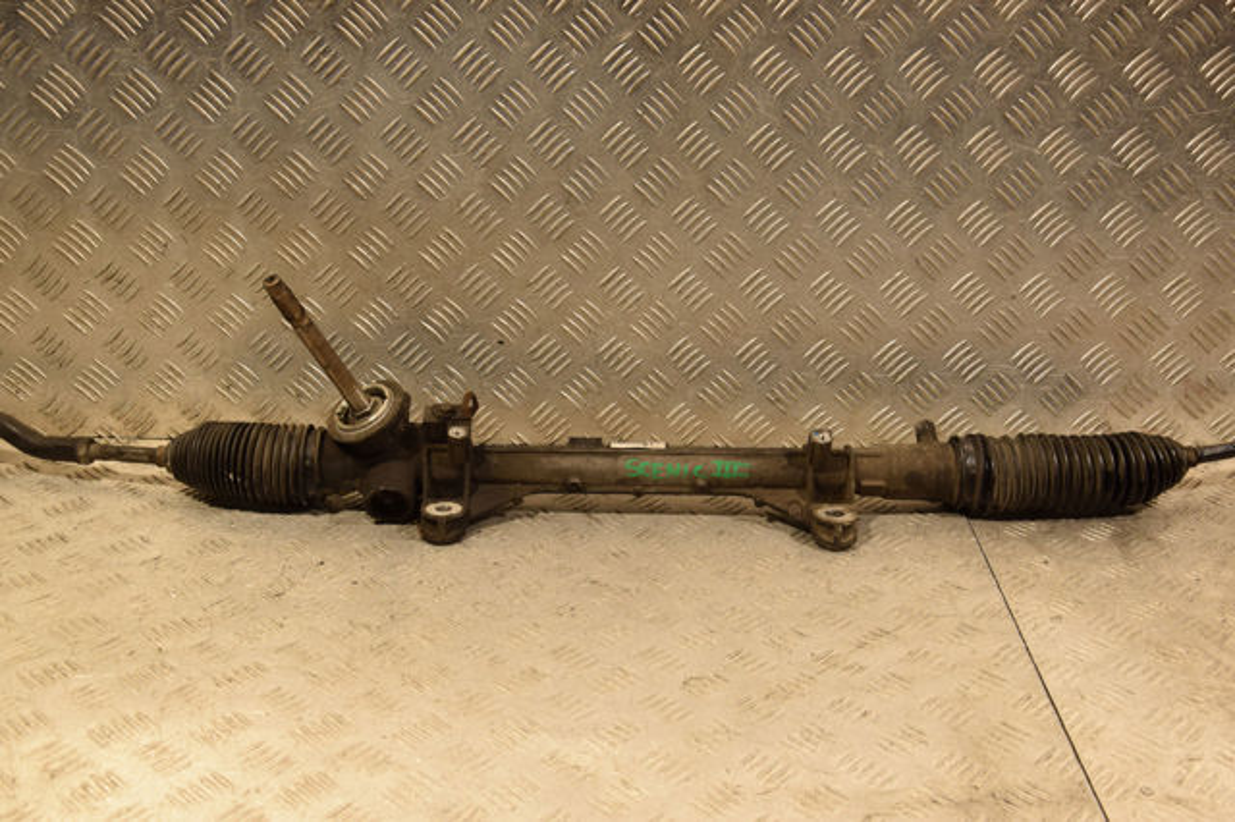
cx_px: 618
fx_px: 1646
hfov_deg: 41.1
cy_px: 411
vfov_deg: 28.0
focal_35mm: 48
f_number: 6.3
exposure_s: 1/160
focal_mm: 32
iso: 800
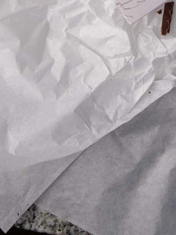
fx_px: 813
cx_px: 253
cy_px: -204
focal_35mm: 120
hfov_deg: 11.9
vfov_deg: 14.3
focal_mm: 33
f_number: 4
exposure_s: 1/320
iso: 125
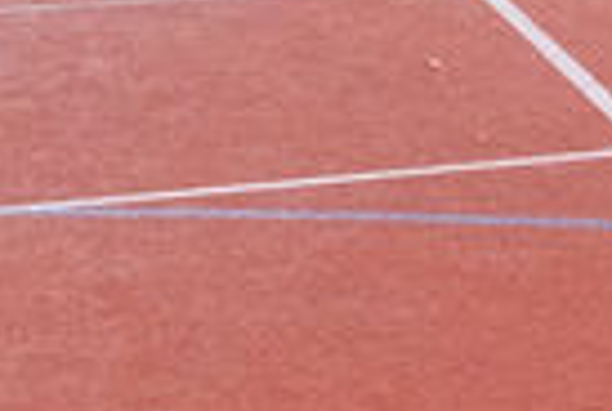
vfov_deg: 7.3
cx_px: 1568
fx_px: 3050
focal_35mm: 179
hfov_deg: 9.8
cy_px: -507
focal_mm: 16
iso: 800
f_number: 3.2
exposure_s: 1/200
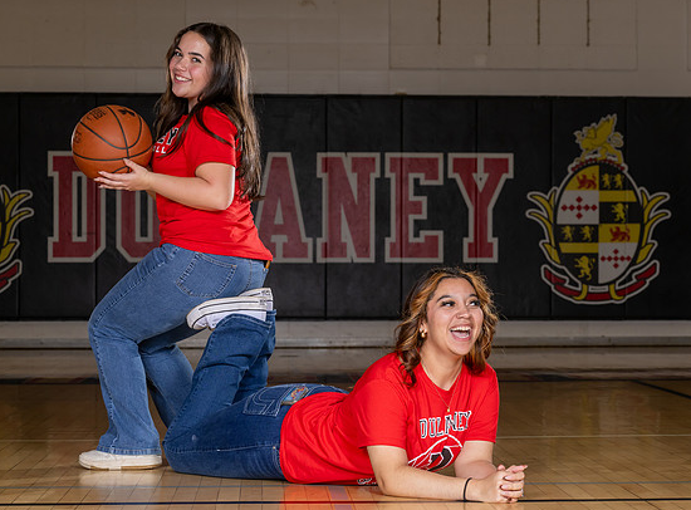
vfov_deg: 14.6
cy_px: 237
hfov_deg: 19.7
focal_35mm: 100
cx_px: 422
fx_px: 1985
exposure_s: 1/100
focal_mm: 70
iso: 400
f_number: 7.1
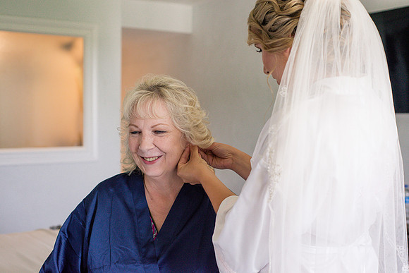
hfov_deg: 39.6
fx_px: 568
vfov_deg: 27.0
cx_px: 204
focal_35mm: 50
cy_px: 136
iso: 640
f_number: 3.5
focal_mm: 50
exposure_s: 1/200
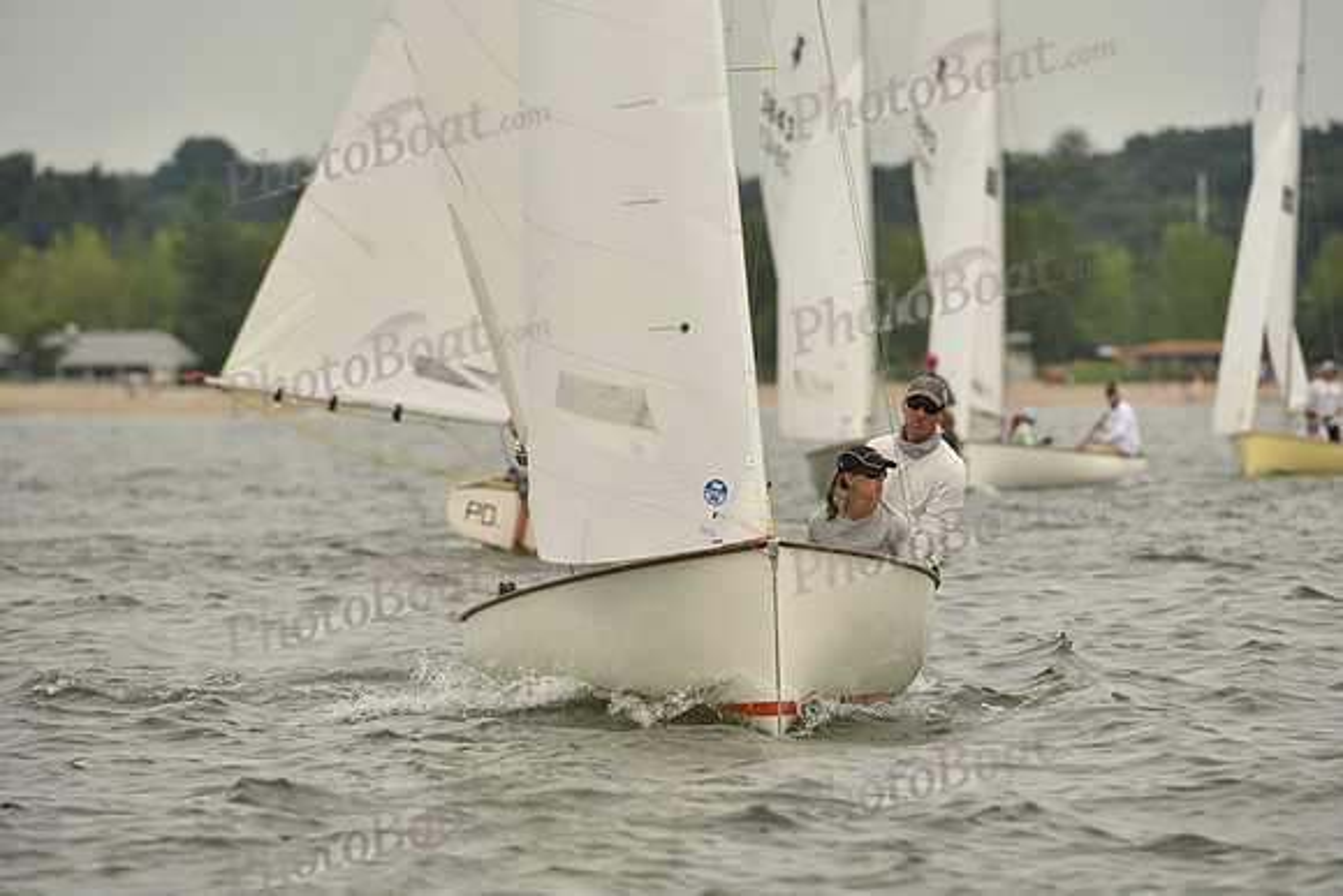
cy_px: 448
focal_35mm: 400
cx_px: 672
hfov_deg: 5.2
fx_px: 14925
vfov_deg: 3.4
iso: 320
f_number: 7.1
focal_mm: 400
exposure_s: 1/1250
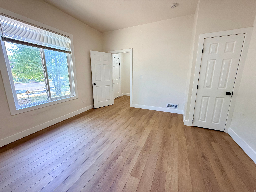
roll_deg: -0.2
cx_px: 128
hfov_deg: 102.1
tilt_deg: -12.0
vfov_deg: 85.7
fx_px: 104
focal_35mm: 14
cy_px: 96
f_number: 2.2
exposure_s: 1/120
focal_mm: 2.22
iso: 125
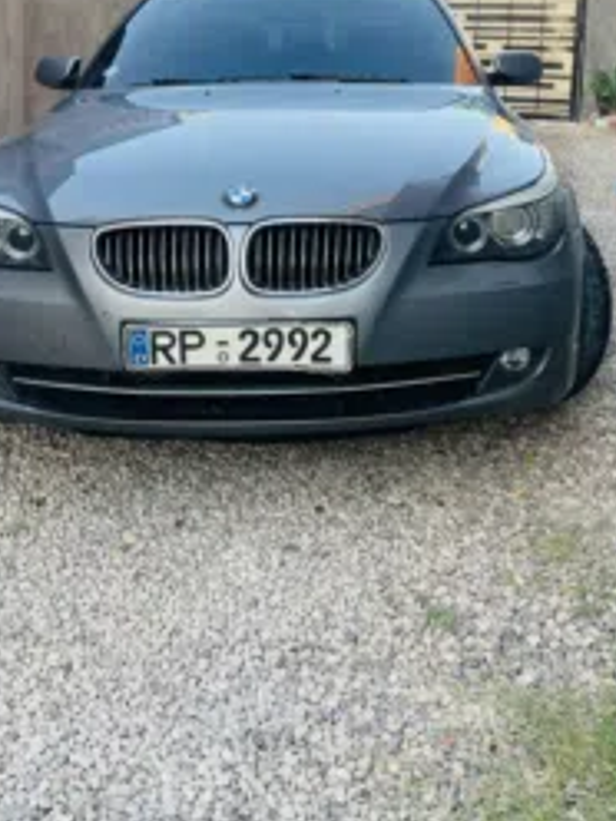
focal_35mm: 42
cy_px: 162
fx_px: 997
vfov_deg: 42.7
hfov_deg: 34.3
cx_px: 341
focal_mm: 5.1
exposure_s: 1/287
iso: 40
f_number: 1.6
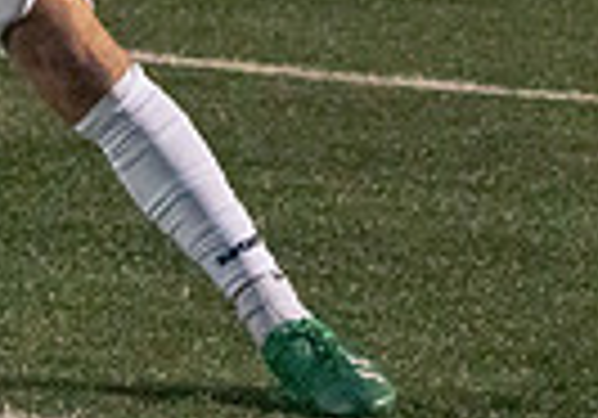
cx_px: -158
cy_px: -284
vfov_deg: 2.8
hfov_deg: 4.0
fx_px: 8533
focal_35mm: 506
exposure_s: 1/1000
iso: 25600
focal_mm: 100
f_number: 5.6
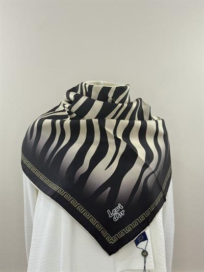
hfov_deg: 30.3
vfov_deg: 39.6
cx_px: 102
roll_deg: -1.4
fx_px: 377
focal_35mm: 48
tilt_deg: -3.9
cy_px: 136
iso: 125
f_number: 1.78
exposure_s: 1/50
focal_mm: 6.76
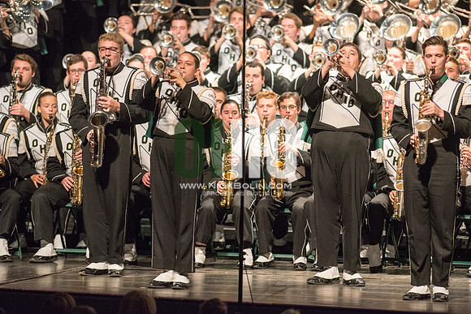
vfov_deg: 4.6
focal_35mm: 300
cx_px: 236
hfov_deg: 6.9
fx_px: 3926
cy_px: 157
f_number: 2.8
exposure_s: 1/320
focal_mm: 300
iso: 4000
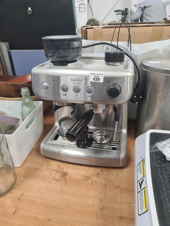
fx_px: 170
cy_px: 113
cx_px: 85
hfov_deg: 53.1
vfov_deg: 67.3
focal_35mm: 26
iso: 160
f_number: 1.8
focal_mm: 5.4
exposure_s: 1/50
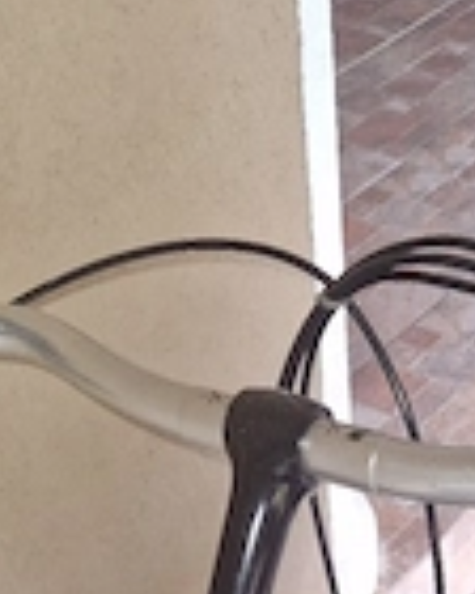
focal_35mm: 64
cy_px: 810
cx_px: 344
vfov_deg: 24.9
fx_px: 1125
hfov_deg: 23.7
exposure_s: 1/50
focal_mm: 5.4
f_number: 1.8
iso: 50
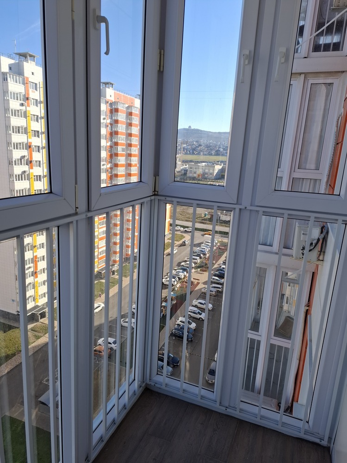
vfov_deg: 73.9
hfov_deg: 58.9
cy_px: 232
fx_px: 307
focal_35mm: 23
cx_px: 174
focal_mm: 5.54
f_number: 1.8
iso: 50
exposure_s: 1/860
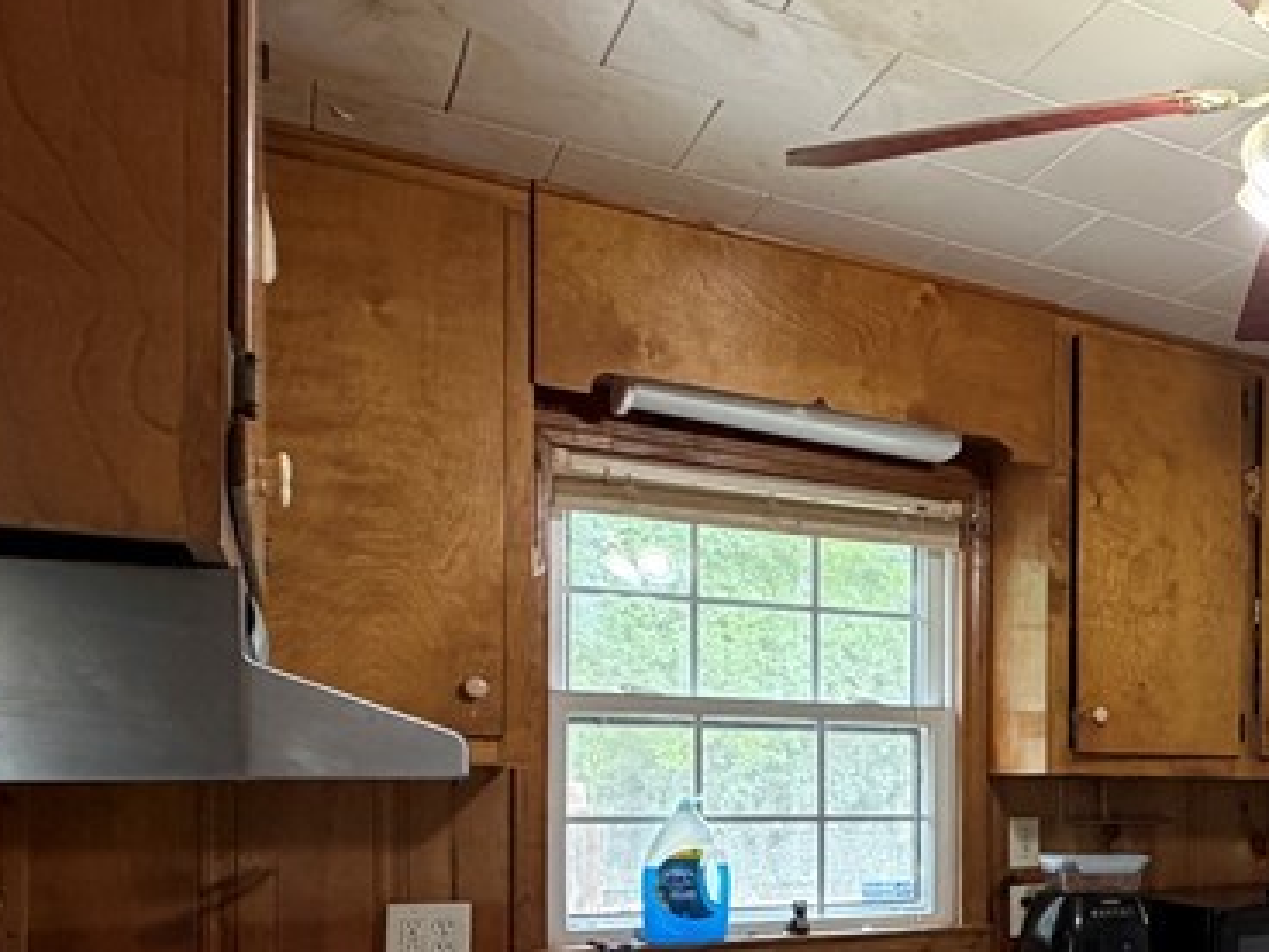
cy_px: 797
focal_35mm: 39
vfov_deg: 35.3
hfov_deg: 39.4
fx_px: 1430
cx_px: 1386
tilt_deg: -0.6
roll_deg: -0.4
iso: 200
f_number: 2.2
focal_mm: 2.22
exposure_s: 1/60
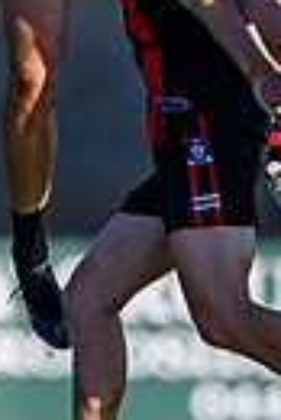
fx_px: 38182
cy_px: -247
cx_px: 105
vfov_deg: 0.6
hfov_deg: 0.4
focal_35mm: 3270
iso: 220
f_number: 4
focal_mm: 500
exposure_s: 1/2000
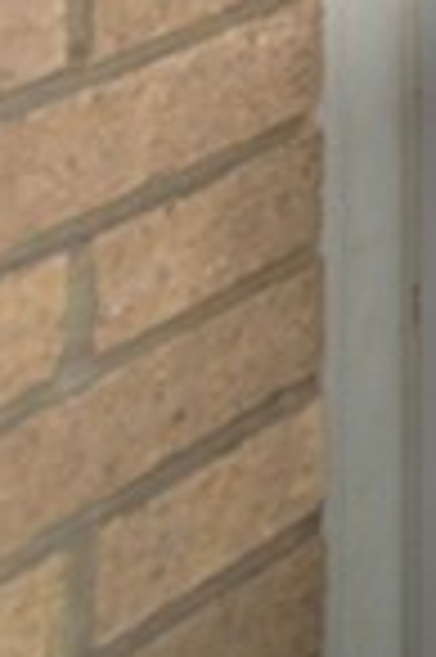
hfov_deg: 7.1
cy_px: -898
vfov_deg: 14.0
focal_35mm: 104
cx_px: 1966
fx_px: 1894
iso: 200
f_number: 7.1
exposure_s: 1/250
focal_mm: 14
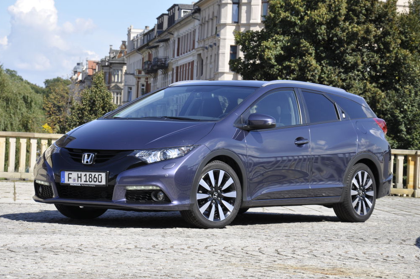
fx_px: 1422
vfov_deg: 11.2
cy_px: 141
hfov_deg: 16.8
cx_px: 208
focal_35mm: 122
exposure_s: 1/320
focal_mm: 80
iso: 200
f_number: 9
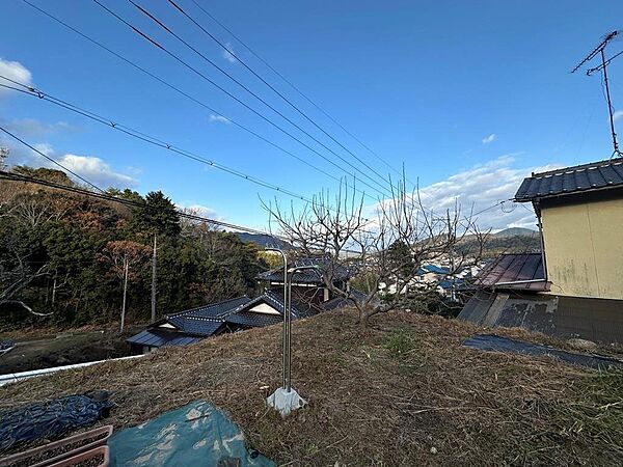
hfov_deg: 102.1
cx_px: 312
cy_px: 234
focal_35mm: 14
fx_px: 252
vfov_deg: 85.7
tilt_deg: +4.0
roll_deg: +0.7
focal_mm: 2.22
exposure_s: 1/1473
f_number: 2.2
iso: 50
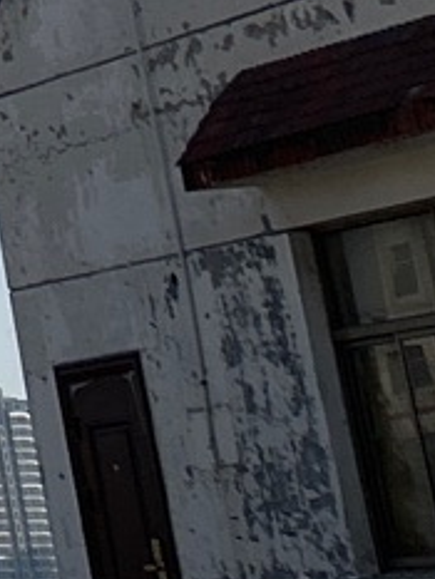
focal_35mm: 223
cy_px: -706
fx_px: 3733
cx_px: -1626
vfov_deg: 8.3
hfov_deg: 5.4
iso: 50
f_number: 1.5
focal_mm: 5.7
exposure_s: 1/4831
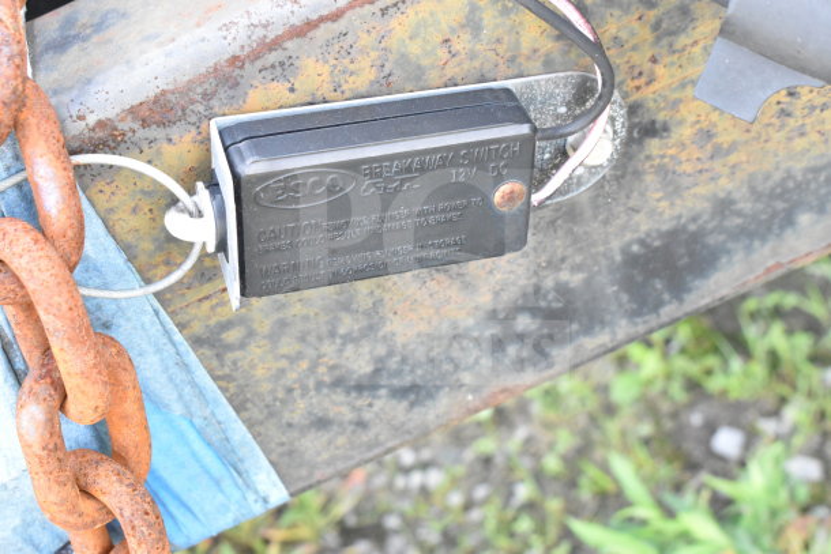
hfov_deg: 29.9
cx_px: 416
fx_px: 1558
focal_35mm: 68
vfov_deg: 20.2
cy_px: 277
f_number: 10
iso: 6400
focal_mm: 45
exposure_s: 1/400
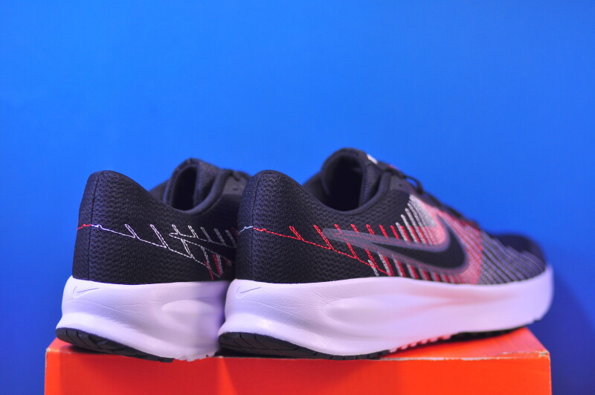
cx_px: 298
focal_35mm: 75
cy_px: 198
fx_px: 1238
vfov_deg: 18.1
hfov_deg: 27.0
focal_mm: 50
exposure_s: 1/320
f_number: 2.2
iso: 250
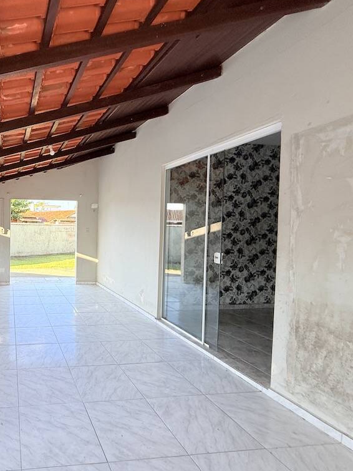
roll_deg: -1.2
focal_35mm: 19
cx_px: 35
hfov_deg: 58.6
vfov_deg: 84.7
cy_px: 232
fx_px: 258
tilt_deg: -0.6
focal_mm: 2.22
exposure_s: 1/152
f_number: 2.2
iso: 64
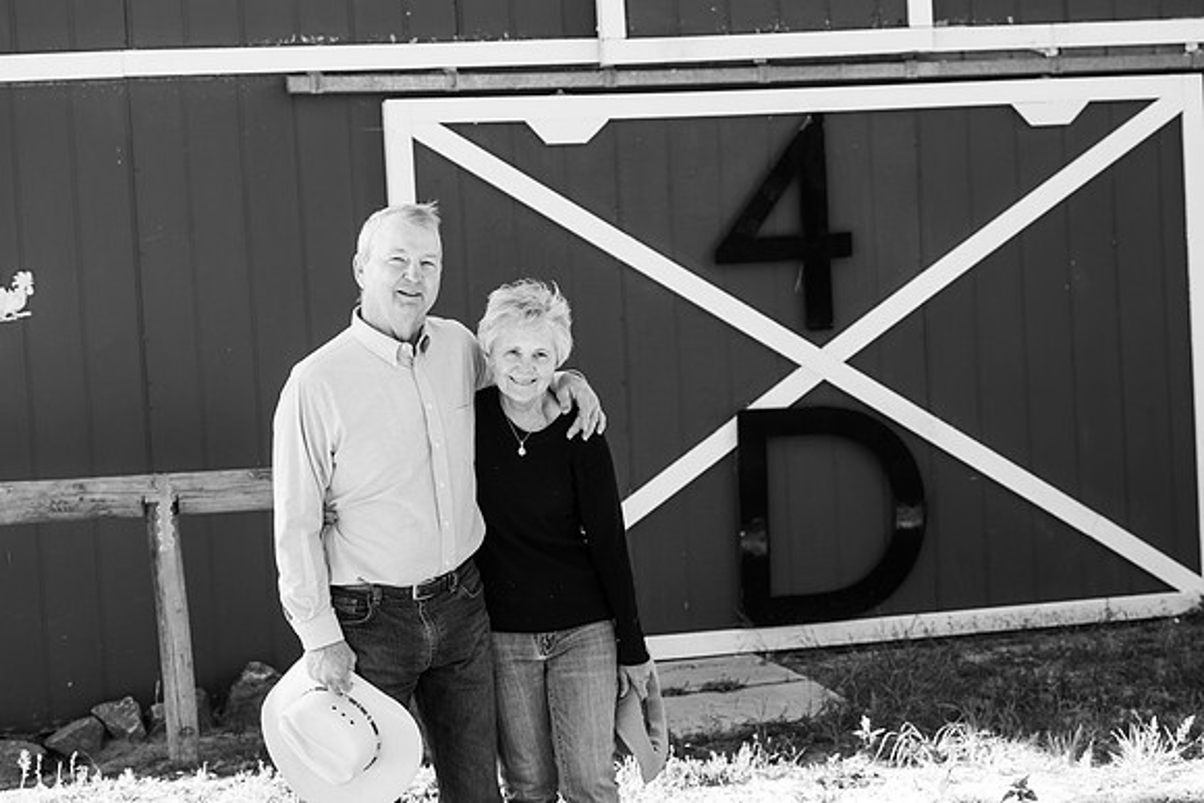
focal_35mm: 81
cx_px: 602
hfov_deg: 25.1
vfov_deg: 16.9
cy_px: 402
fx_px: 2710
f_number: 5
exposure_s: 1/160
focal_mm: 81
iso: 320
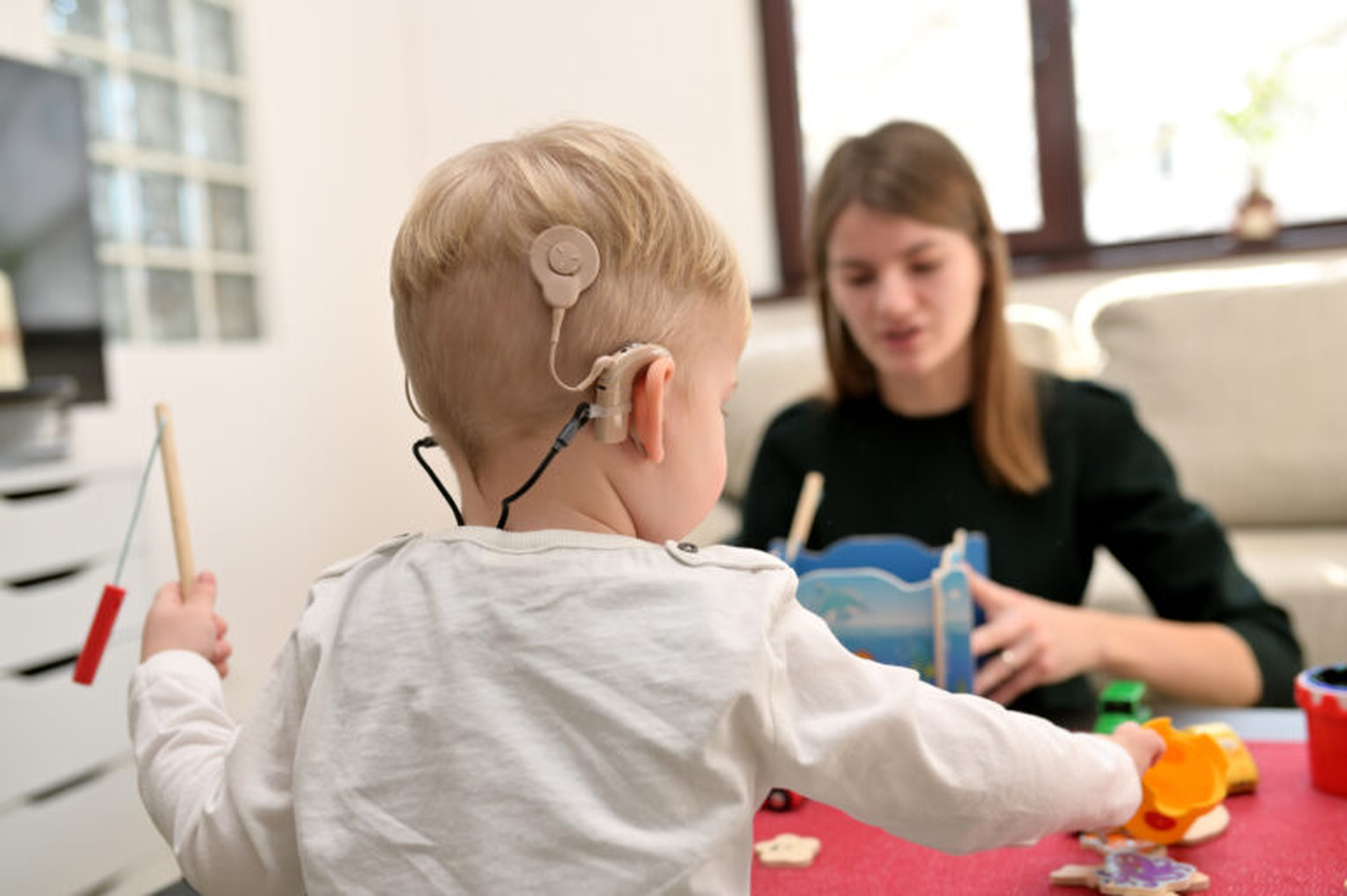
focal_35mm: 35
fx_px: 1309
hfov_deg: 54.5
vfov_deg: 37.8
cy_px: 448
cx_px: 674
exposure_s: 1/200
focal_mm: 35
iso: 400
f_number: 3.2
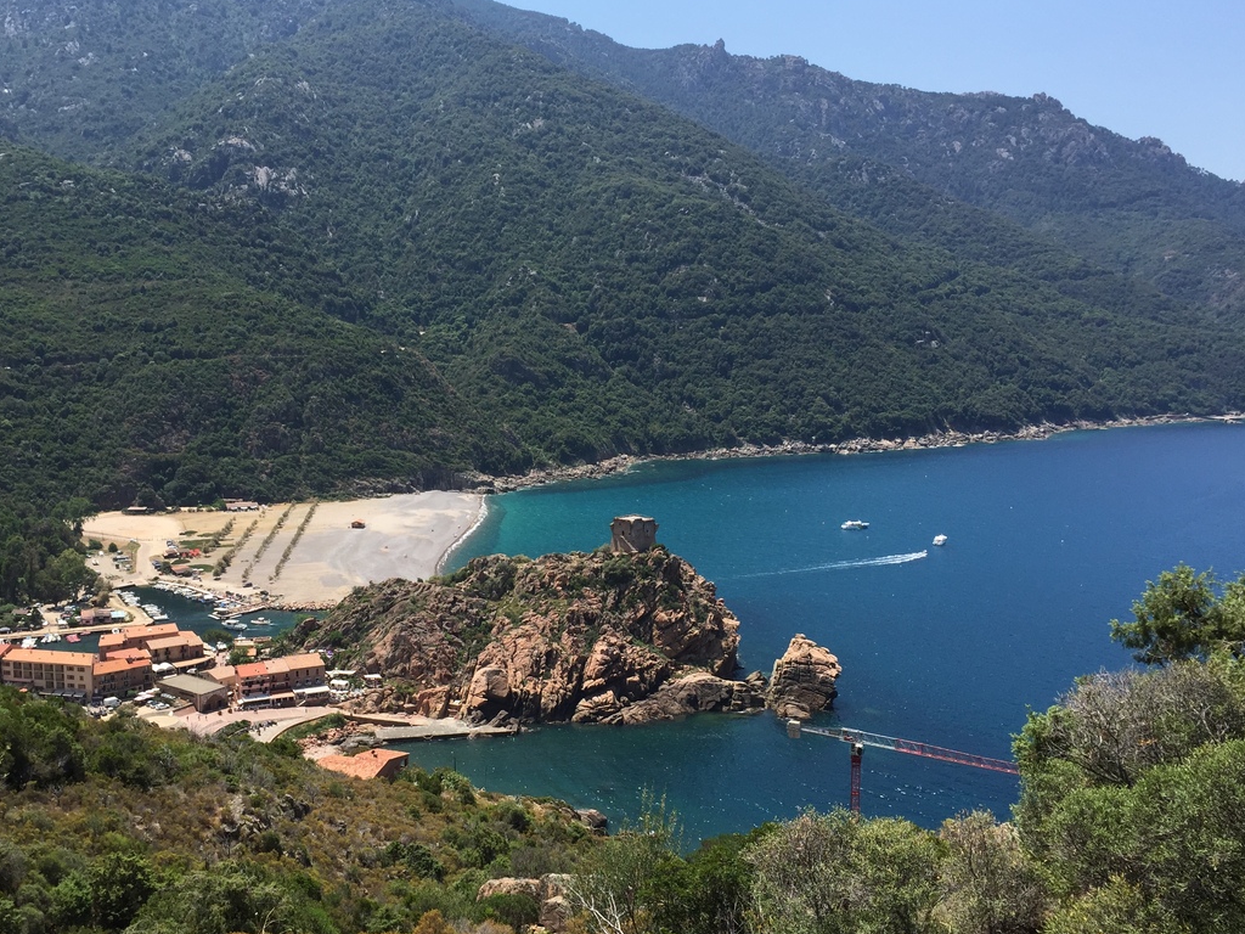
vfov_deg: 41.8
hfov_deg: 53.8
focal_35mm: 34
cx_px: 542
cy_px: 497
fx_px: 1223
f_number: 2.2
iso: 32
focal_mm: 4.15
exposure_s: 1/1647
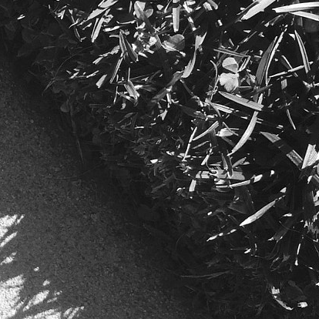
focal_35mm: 99
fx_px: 1032
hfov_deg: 17.0
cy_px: 121
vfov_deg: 17.5
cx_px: -40
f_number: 2.2
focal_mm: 4.15
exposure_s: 1/1244
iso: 32
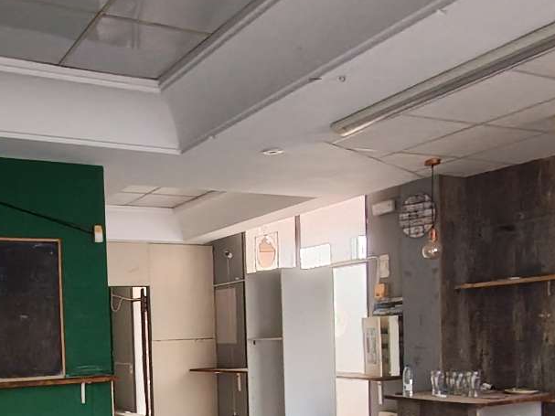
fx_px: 673
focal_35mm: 42
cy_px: 372
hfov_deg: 43.3
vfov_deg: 32.7
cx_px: 137
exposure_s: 1/33.3
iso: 501
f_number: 2.2
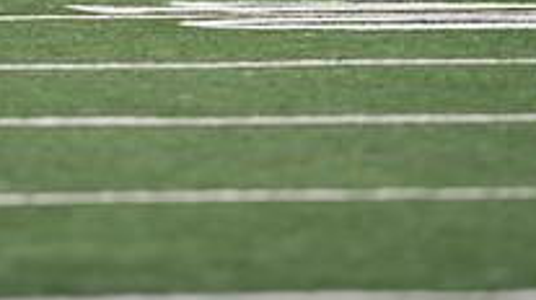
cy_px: -167
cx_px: 119
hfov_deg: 2.5
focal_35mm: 882
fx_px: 12524
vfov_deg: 1.4
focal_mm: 300
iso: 1600
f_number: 2.8
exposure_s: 1/1000
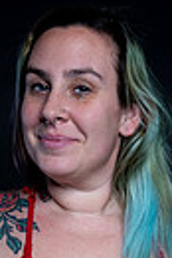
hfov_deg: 11.4
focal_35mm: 121
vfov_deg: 16.1
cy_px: 325
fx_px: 865
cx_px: 97
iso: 100
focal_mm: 35
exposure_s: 1/160
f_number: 10
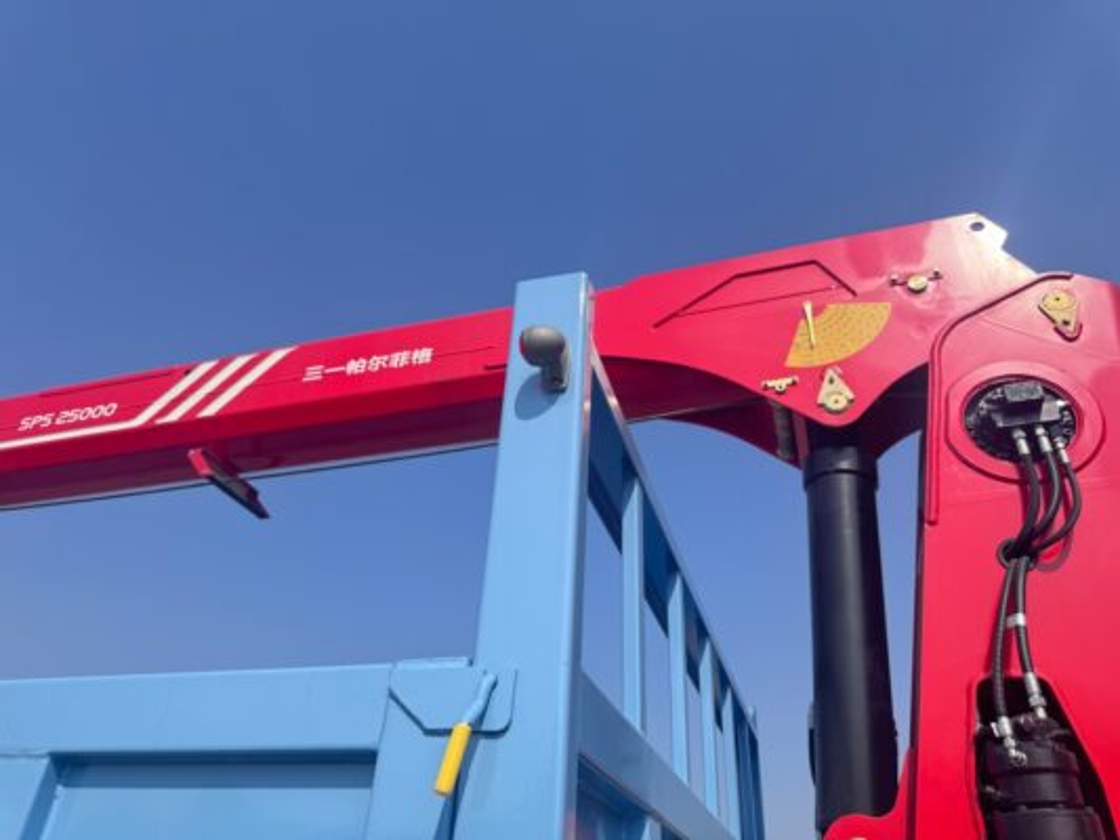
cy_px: 420
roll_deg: -4.3
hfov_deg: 71.6
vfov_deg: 56.8
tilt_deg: +33.2
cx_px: 560
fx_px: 777
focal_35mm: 24
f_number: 1.78
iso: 80
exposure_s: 1/4608
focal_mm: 6.76
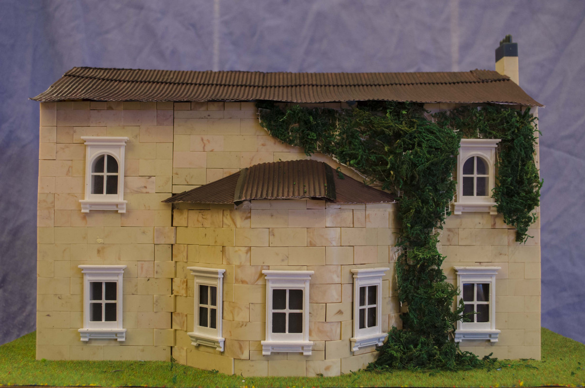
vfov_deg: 31.8
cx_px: 292
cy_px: 194
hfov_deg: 46.5
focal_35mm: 42
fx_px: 681
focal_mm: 28
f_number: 4.5
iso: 800
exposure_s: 1/4
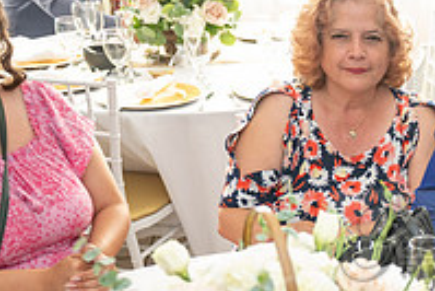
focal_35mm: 70
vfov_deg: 19.3
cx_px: 512
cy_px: 242
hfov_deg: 26.0
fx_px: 846
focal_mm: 24
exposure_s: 1/160
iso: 800
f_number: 2.8
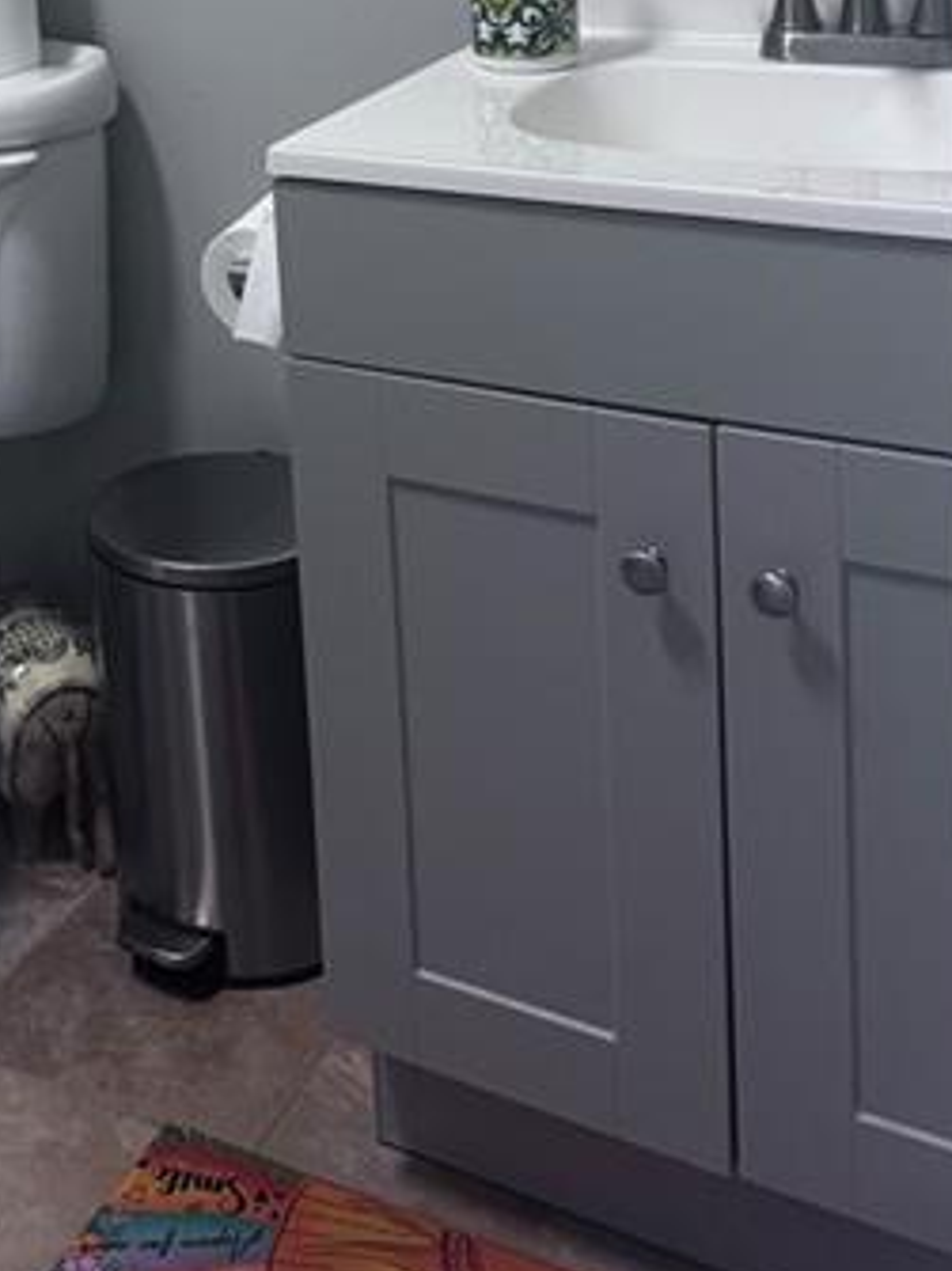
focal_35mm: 55
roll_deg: +4.2
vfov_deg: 31.9
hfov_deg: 25.1
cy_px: -42
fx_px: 2018
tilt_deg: -7.6
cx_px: -30
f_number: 1.78
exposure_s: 1/60
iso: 320
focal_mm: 6.76
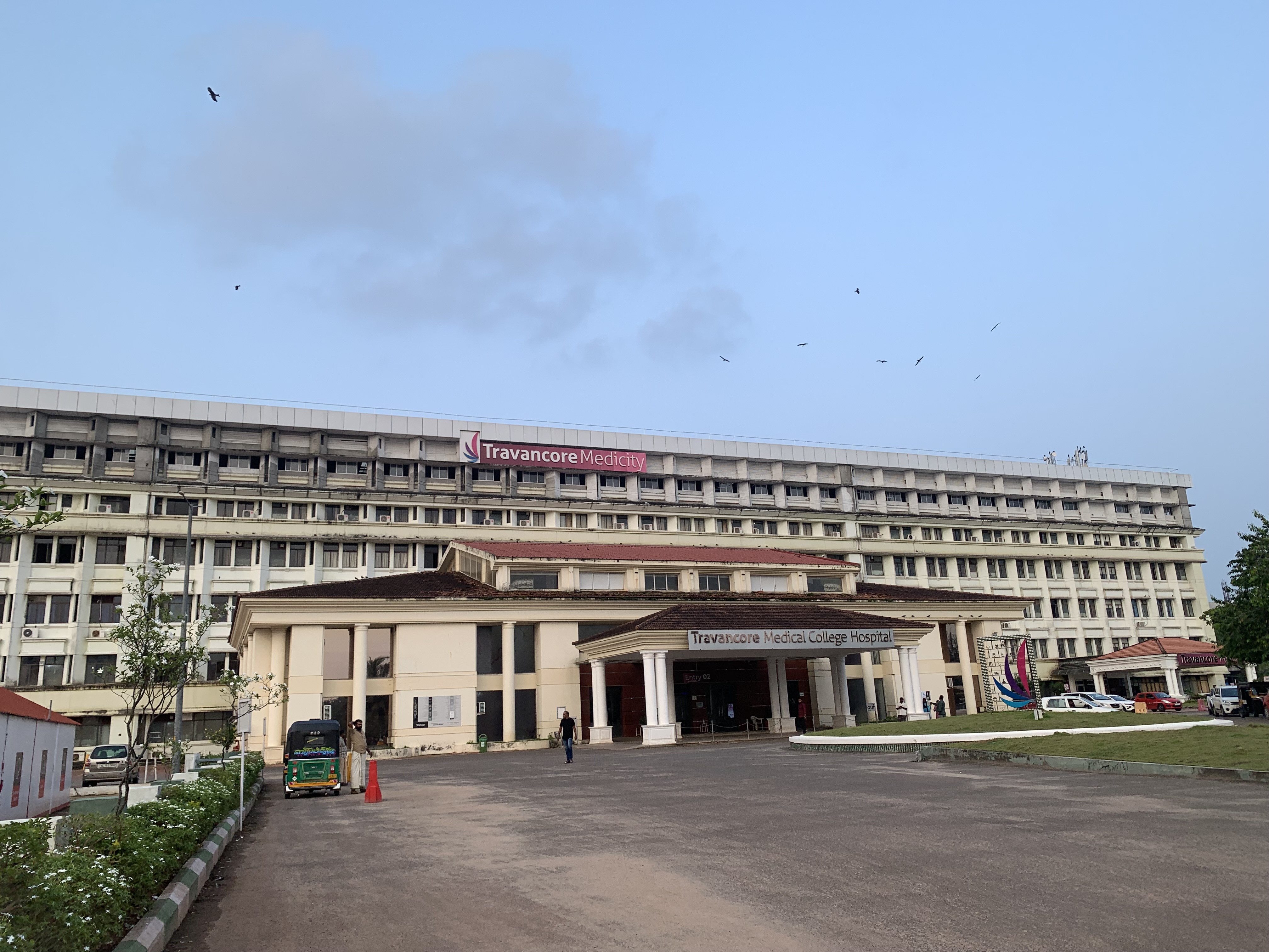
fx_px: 953
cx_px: 634
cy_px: 476
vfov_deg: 53.1
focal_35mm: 26
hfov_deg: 67.3
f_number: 1.8
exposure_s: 1/531
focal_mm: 4.25
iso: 25
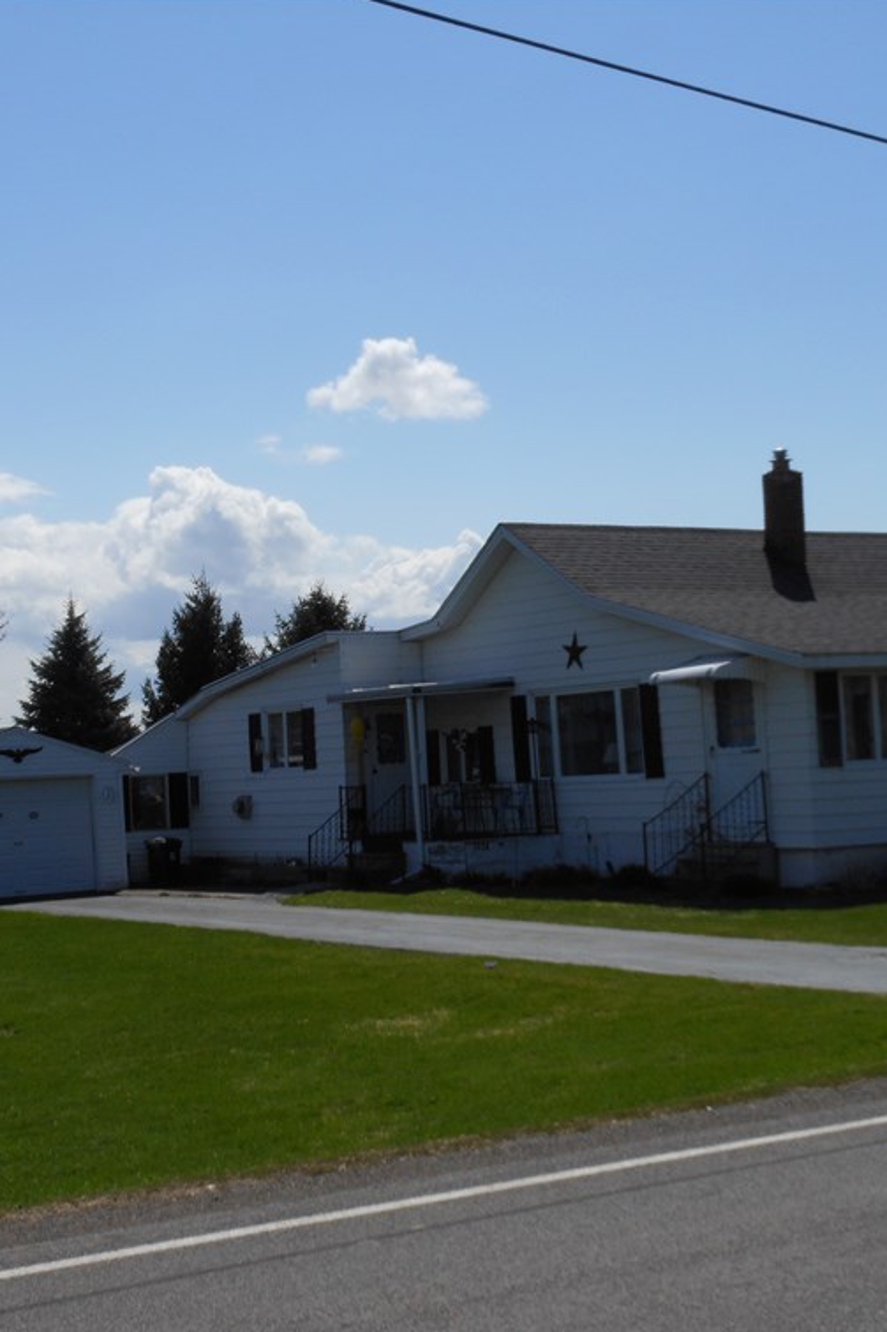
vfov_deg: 36.3
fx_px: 2033
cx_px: 339
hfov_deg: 24.5
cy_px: 669
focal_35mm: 55
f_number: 4.3
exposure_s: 1/1250
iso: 80
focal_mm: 6.9
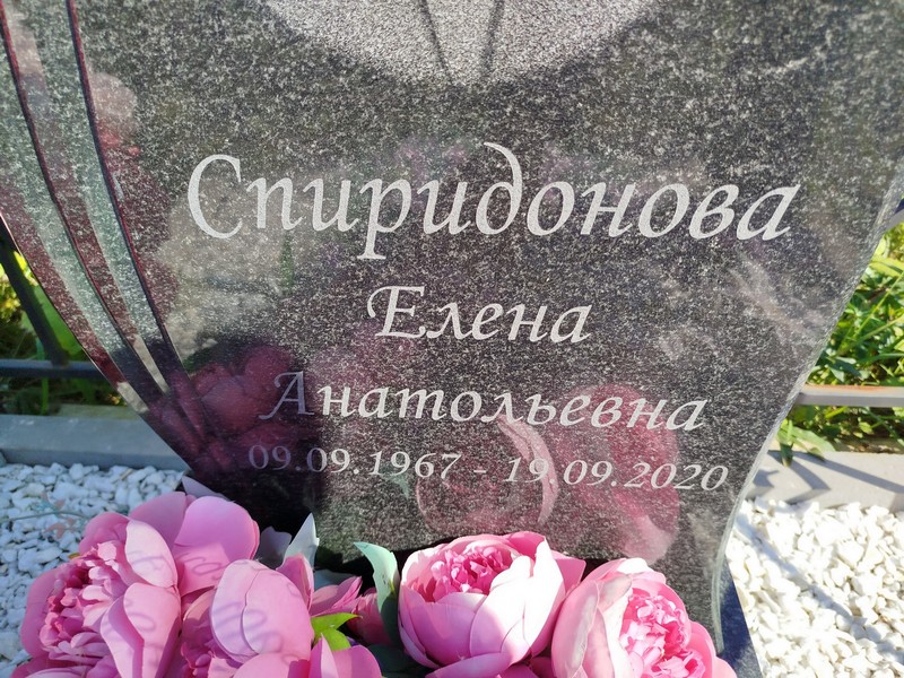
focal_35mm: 24
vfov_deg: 56.8
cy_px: 339
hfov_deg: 71.6
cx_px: 452
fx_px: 627
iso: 50
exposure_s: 1/539
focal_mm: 5.31
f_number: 1.7
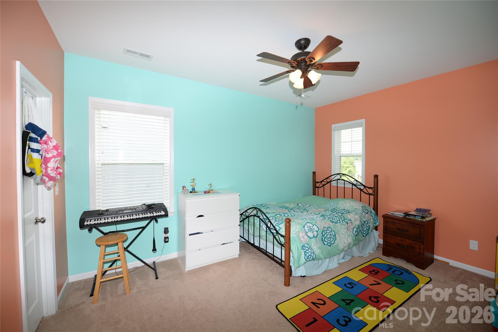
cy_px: 166
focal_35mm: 14
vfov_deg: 81.2
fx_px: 194
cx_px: 249
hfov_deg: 104.3
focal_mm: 14
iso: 100
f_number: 4
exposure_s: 1/60
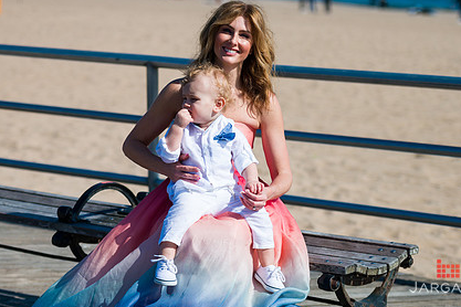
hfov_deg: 16.0
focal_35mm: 128
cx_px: 195
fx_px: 1639
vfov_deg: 10.7
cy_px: 104
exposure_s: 1/6400
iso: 200
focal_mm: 92
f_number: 3.2
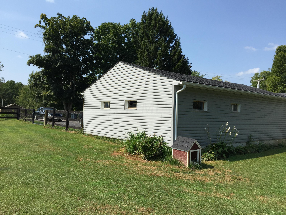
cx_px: 143
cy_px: 108
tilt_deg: +1.0
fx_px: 240
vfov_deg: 48.2
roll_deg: -3.1
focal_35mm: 29
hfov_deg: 61.7
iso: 32
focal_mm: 4.15
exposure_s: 1/2198
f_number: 2.2
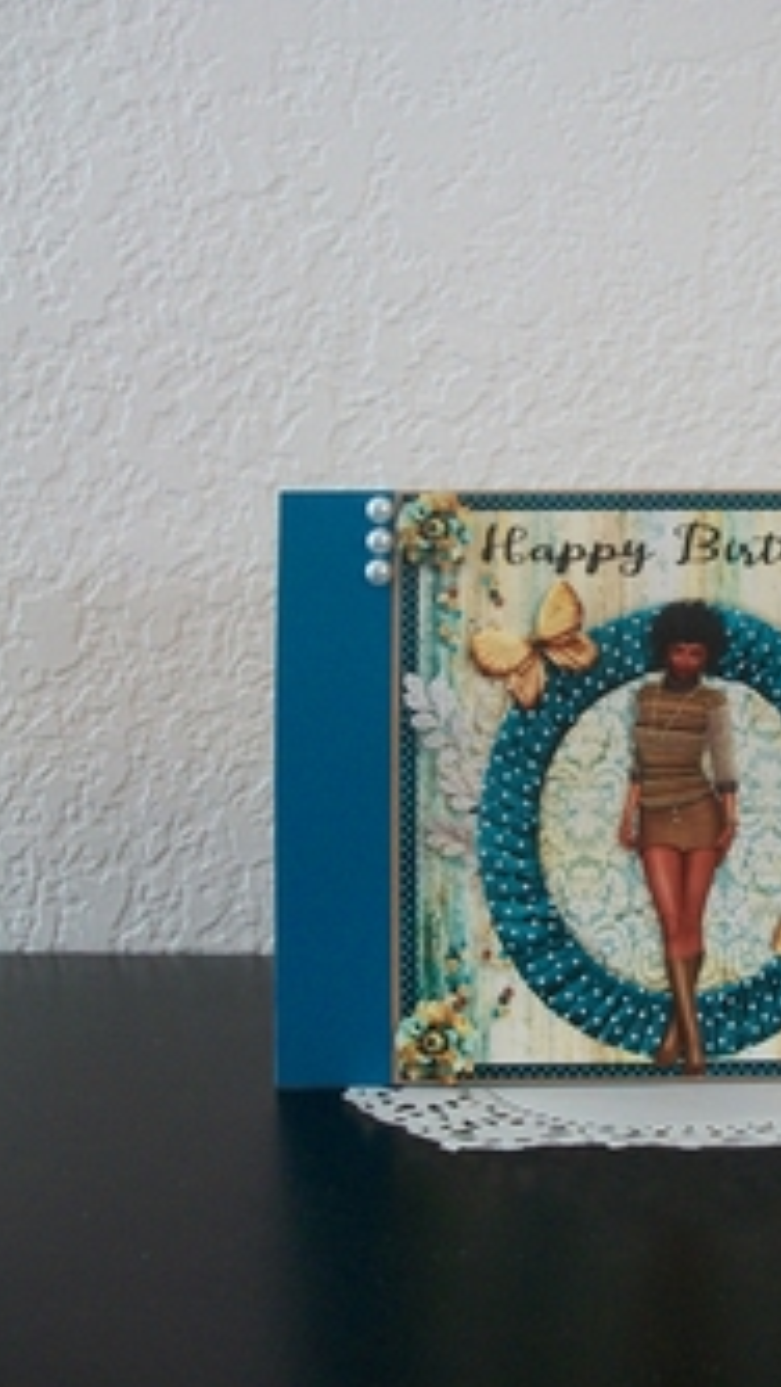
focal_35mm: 47
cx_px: 685
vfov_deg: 43.7
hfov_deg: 24.8
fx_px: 1729
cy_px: 696
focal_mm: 5.7
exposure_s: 1/8
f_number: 2.9
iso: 163
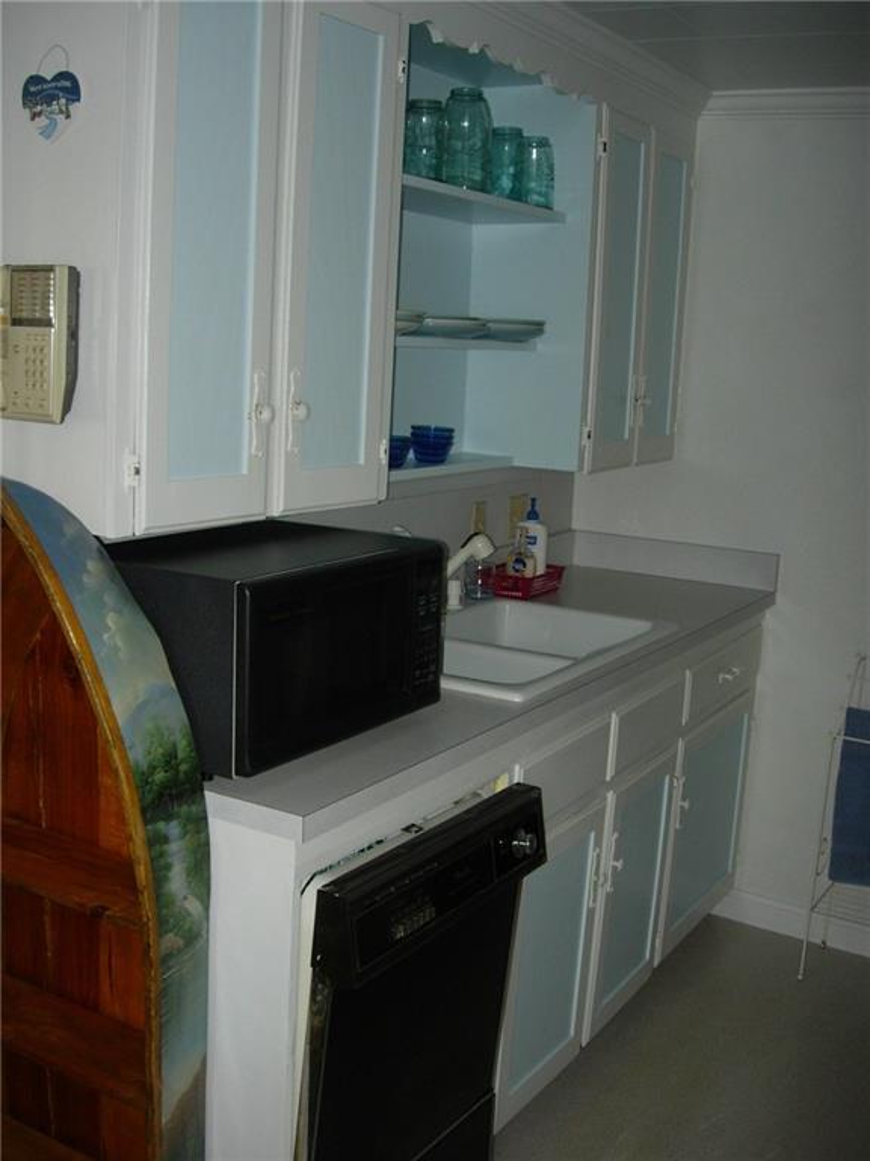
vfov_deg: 49.0
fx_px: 1273
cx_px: 435
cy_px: 580
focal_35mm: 38
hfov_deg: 37.7
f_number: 2.8
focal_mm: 7.8
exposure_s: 1/64
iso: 79
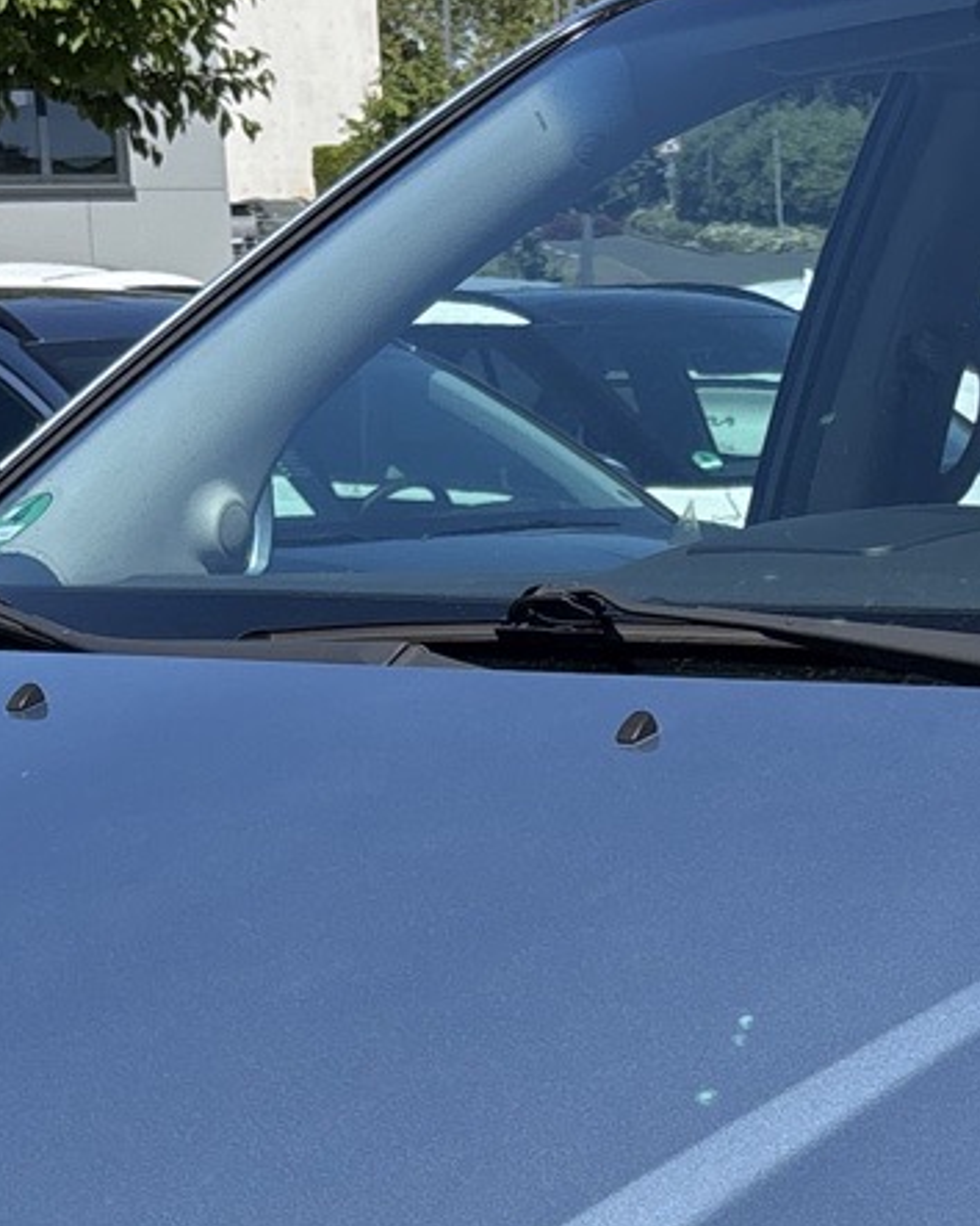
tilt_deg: -11.9
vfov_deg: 16.9
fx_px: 3991
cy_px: 1339
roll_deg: +2.8
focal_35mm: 110
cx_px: 864
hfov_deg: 13.9
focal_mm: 5.96
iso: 50
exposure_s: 1/2193
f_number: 1.6
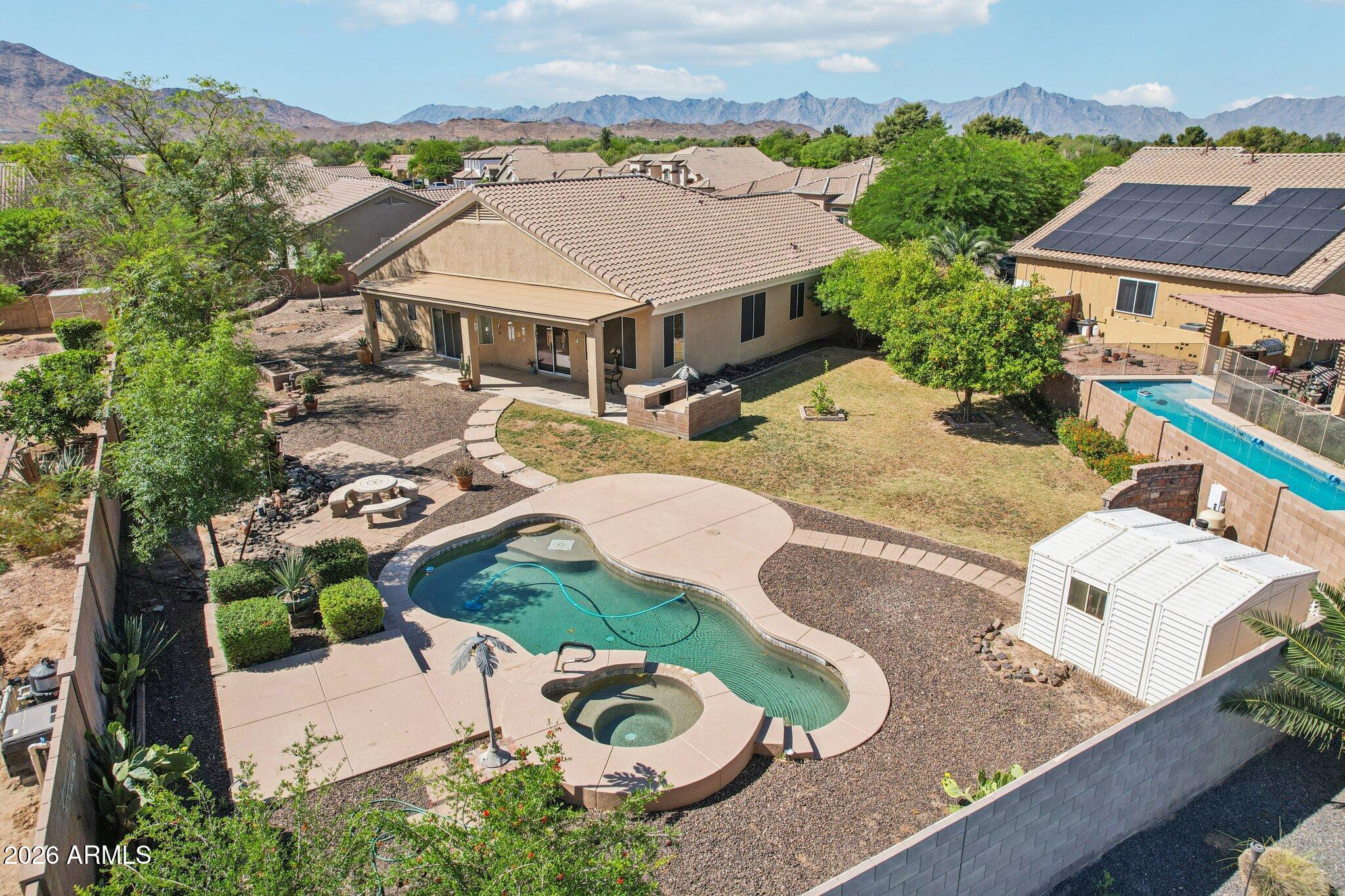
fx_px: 822
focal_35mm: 22
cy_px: 448
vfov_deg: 57.2
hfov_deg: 78.6
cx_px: 672
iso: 100
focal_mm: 8.4
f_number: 2.8
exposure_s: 1/1600
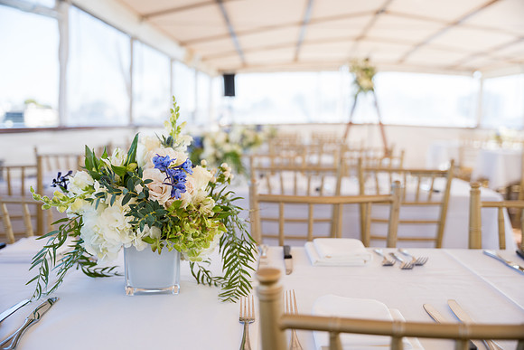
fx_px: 558
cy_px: 175
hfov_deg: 50.3
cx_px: 262
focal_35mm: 38
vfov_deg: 34.8
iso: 100
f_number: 2.8
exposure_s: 1/320
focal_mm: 38.3
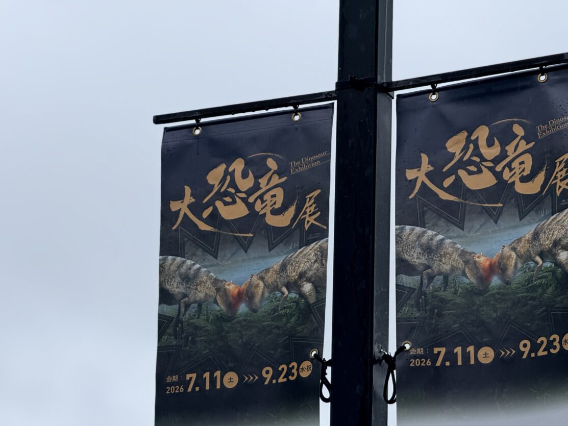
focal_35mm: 138
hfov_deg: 14.3
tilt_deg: +17.5
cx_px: 318
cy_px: 244
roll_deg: -2.4
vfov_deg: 10.7
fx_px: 2265
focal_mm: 15.66
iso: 64
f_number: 2.8
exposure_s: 1/317
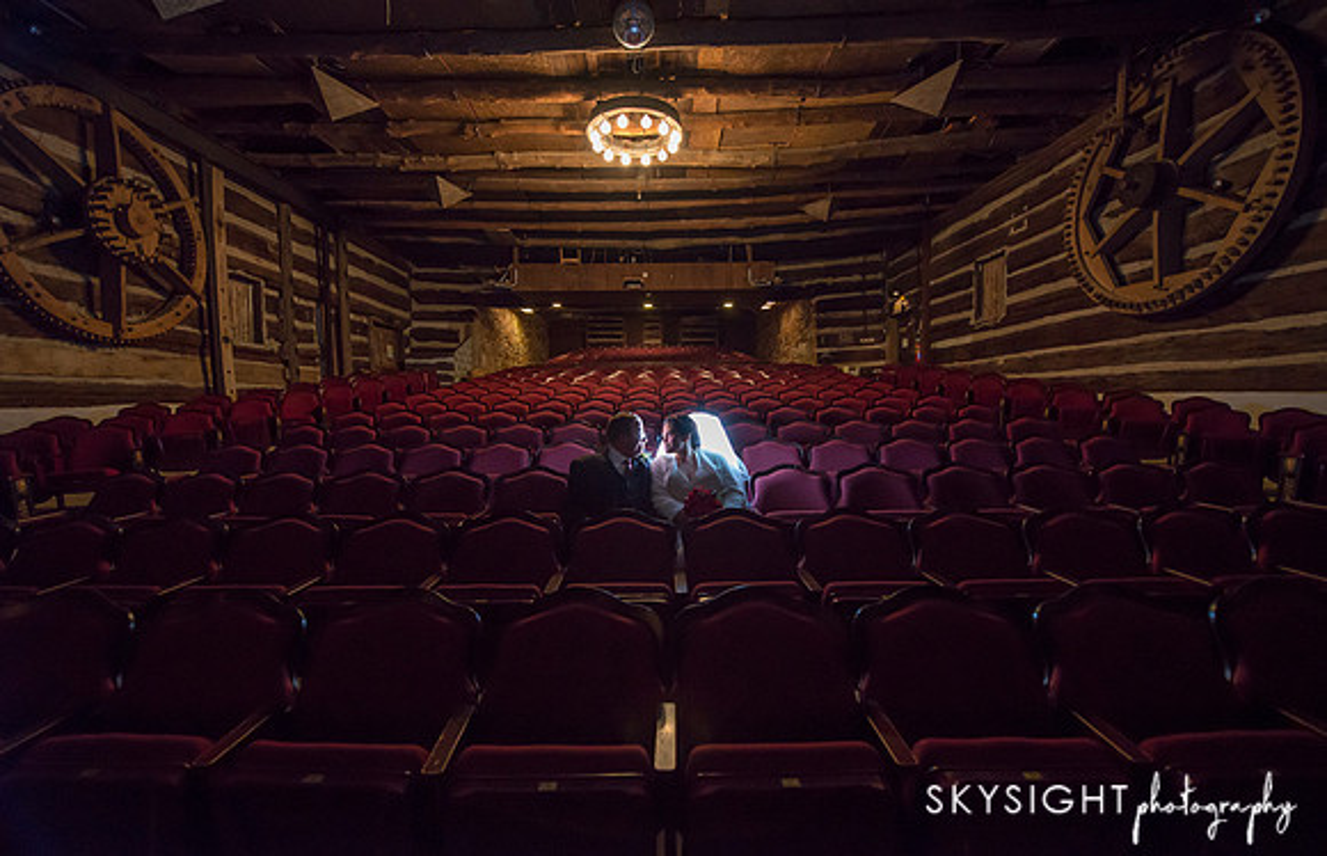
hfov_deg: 103.1
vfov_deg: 78.1
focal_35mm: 14
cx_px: 658
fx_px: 527
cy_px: 440
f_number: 3.5
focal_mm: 14
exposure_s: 1/60
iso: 2500
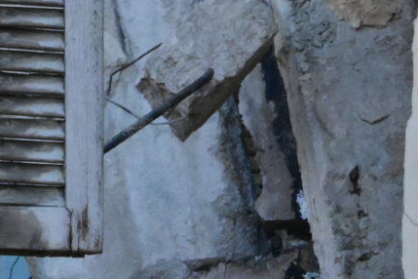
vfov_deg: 1.3
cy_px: -324
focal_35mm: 1074
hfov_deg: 1.9
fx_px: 12469
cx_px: -462
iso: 6400
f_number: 22
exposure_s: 1/400
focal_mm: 180
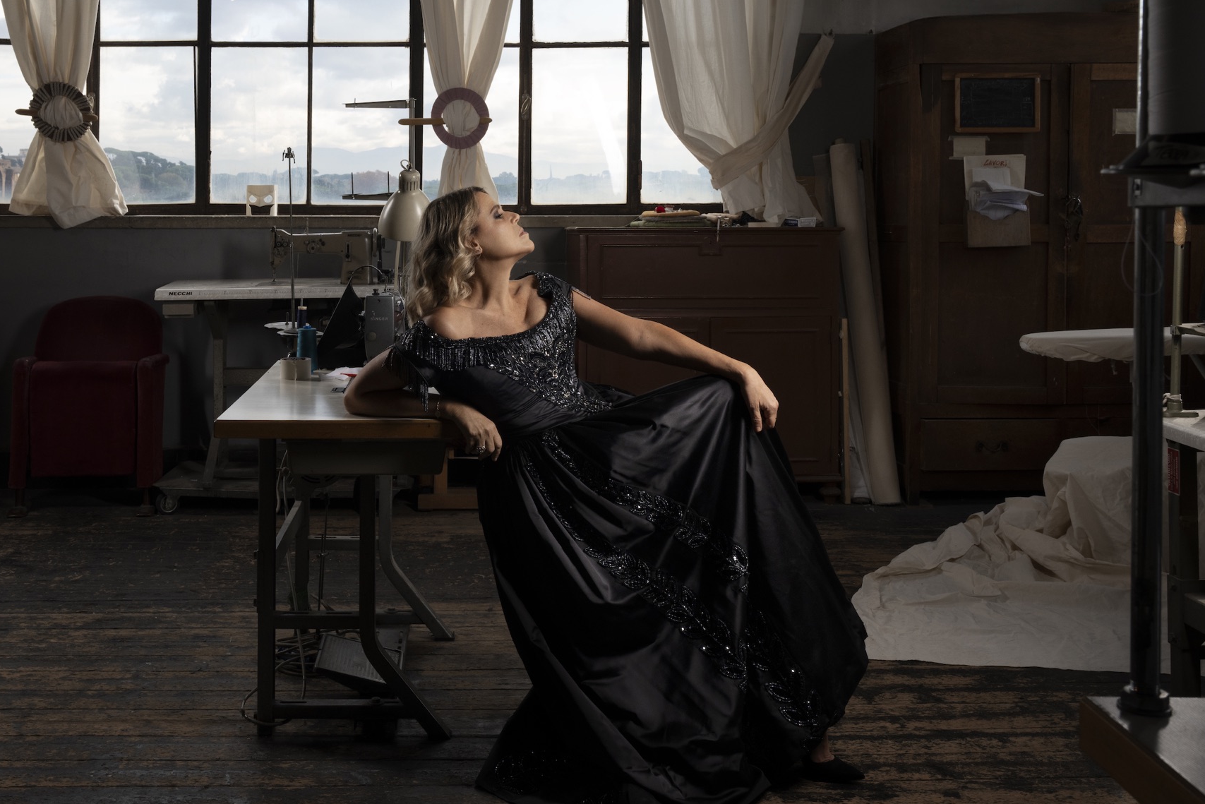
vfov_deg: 32.6
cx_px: 563
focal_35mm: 41
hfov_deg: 47.4
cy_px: 464
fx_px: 1373
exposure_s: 1/160
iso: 500
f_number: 13
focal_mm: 35
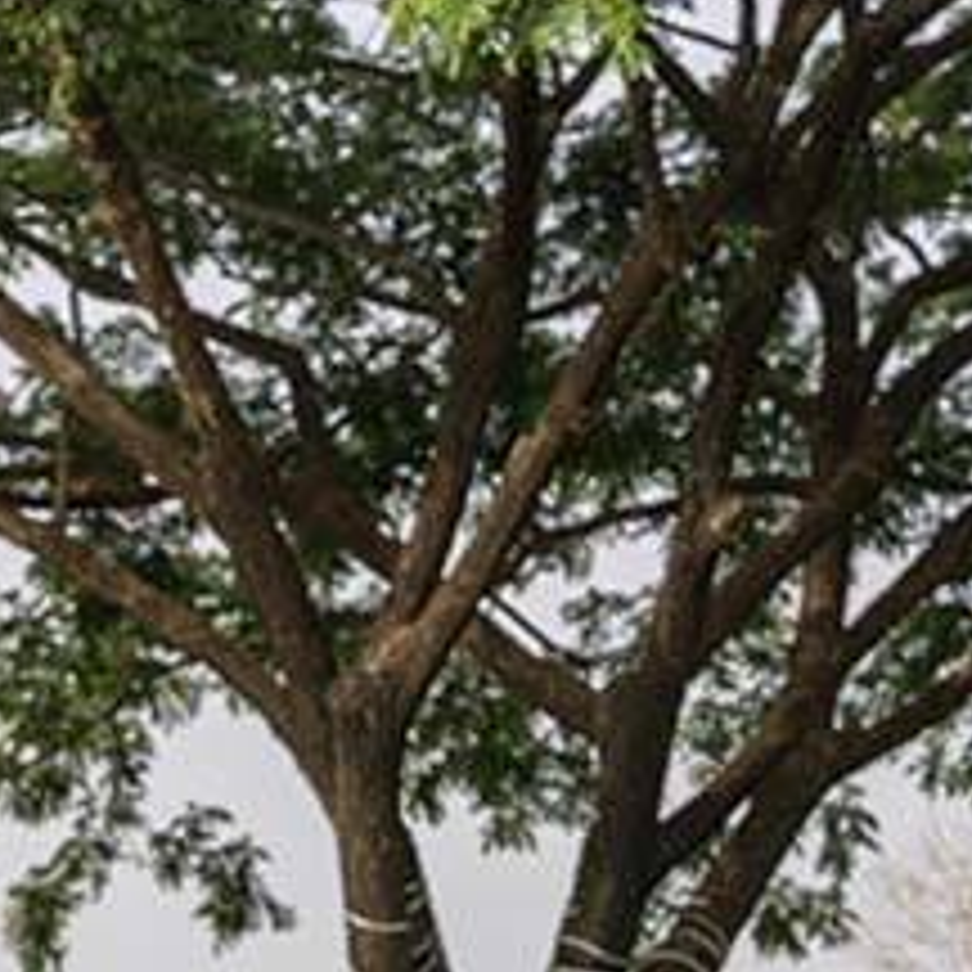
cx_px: -171
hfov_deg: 6.6
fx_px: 8419
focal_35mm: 265
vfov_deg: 6.5
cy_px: 1341
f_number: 5
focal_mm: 70
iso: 1600
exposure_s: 1/2500
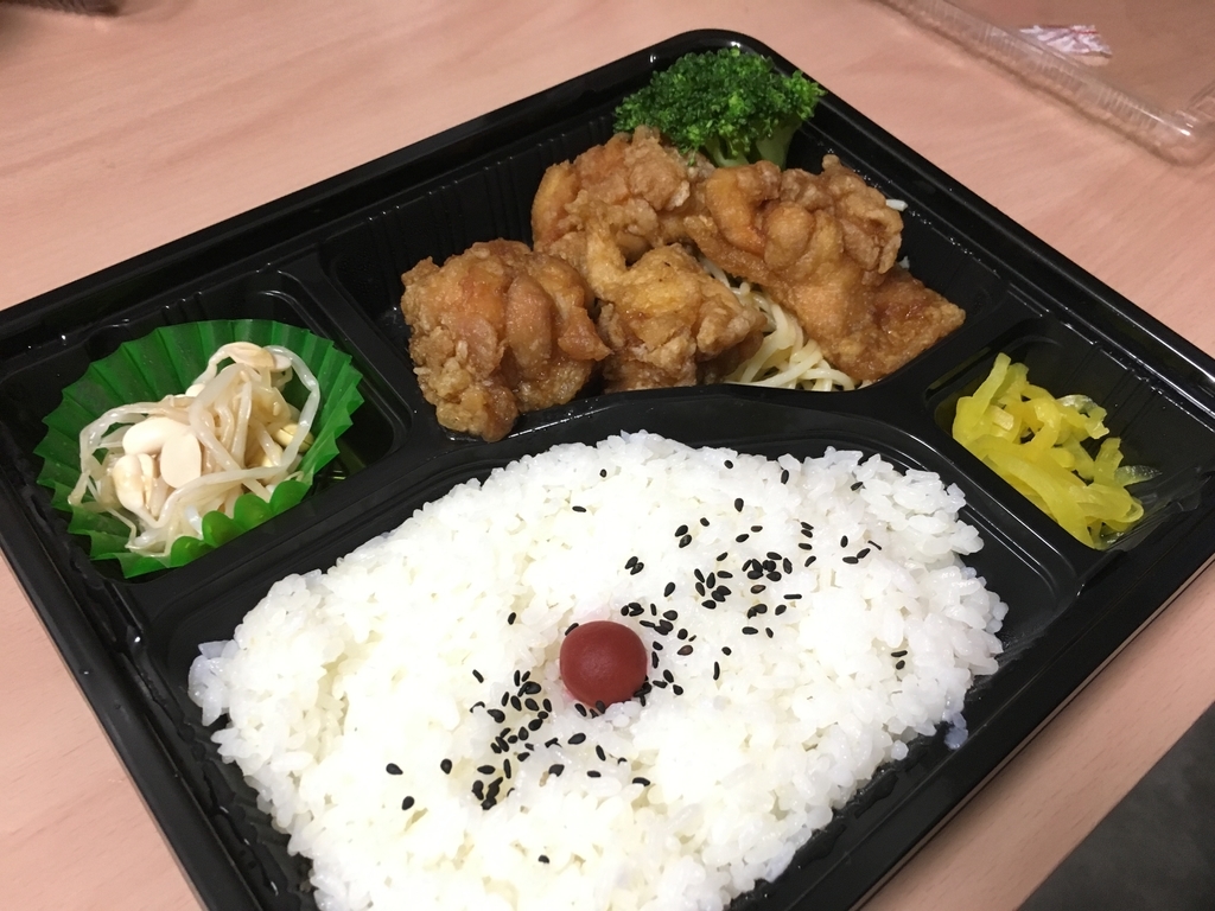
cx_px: 608
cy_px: 456
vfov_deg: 48.2
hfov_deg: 61.7
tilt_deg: -53.4
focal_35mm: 29
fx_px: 1018
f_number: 2.2
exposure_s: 1/30
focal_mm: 4.15
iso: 160
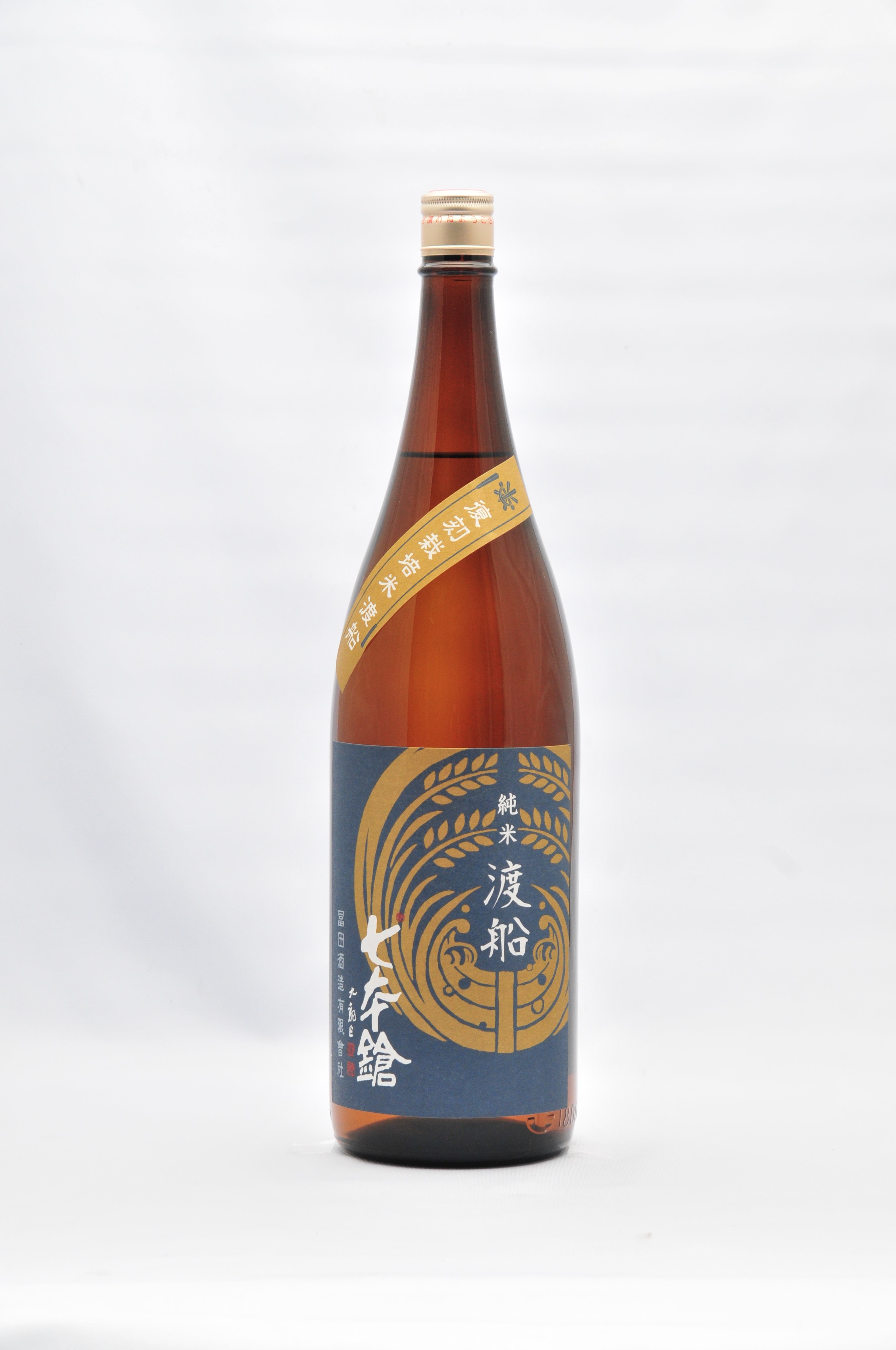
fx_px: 3930
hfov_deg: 13.0
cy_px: 675
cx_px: 448
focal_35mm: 105
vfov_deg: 19.5
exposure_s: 1/60
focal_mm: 70
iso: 500
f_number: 8
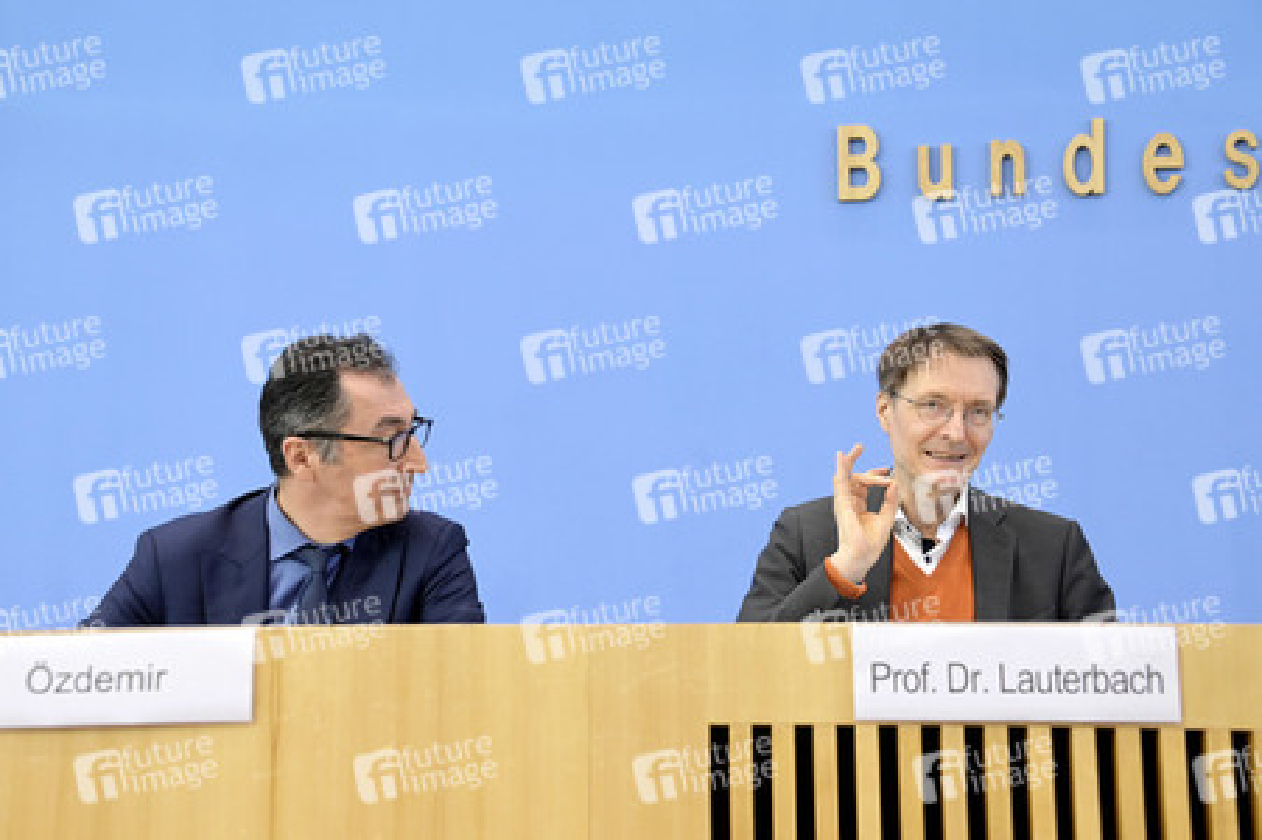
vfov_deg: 26.0
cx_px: 631
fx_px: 1822
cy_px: 420
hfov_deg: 38.2
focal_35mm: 52
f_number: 5
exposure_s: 1/500
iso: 3200
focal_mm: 52
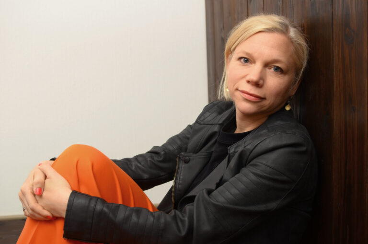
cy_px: 122
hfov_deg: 37.9
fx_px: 536
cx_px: 184
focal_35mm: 52
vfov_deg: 25.7
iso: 320
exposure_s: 1/250
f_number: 3.5
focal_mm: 35
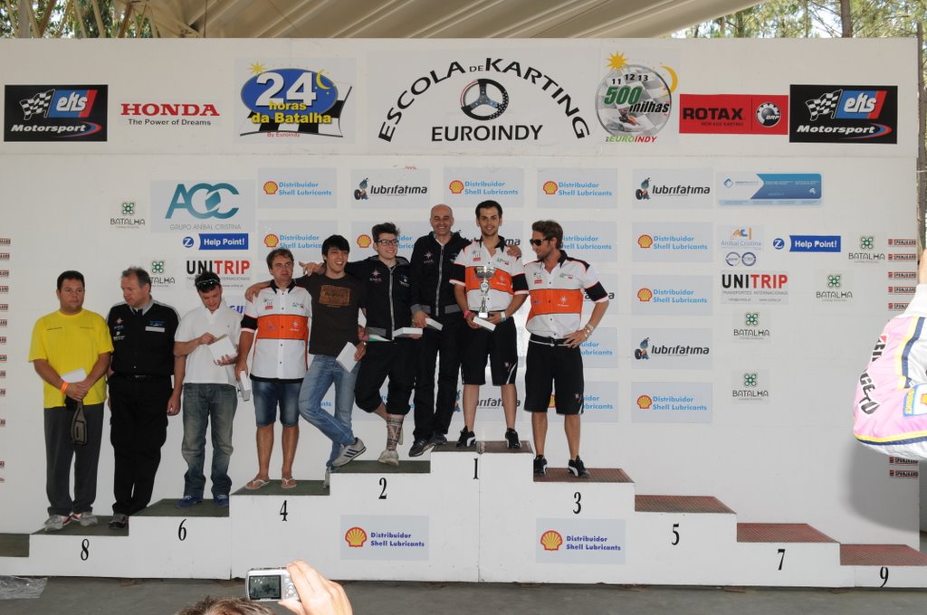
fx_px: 887
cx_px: 464
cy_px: 308
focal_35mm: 34
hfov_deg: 55.2
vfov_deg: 38.3
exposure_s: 1/60
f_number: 8
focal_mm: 23
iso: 200
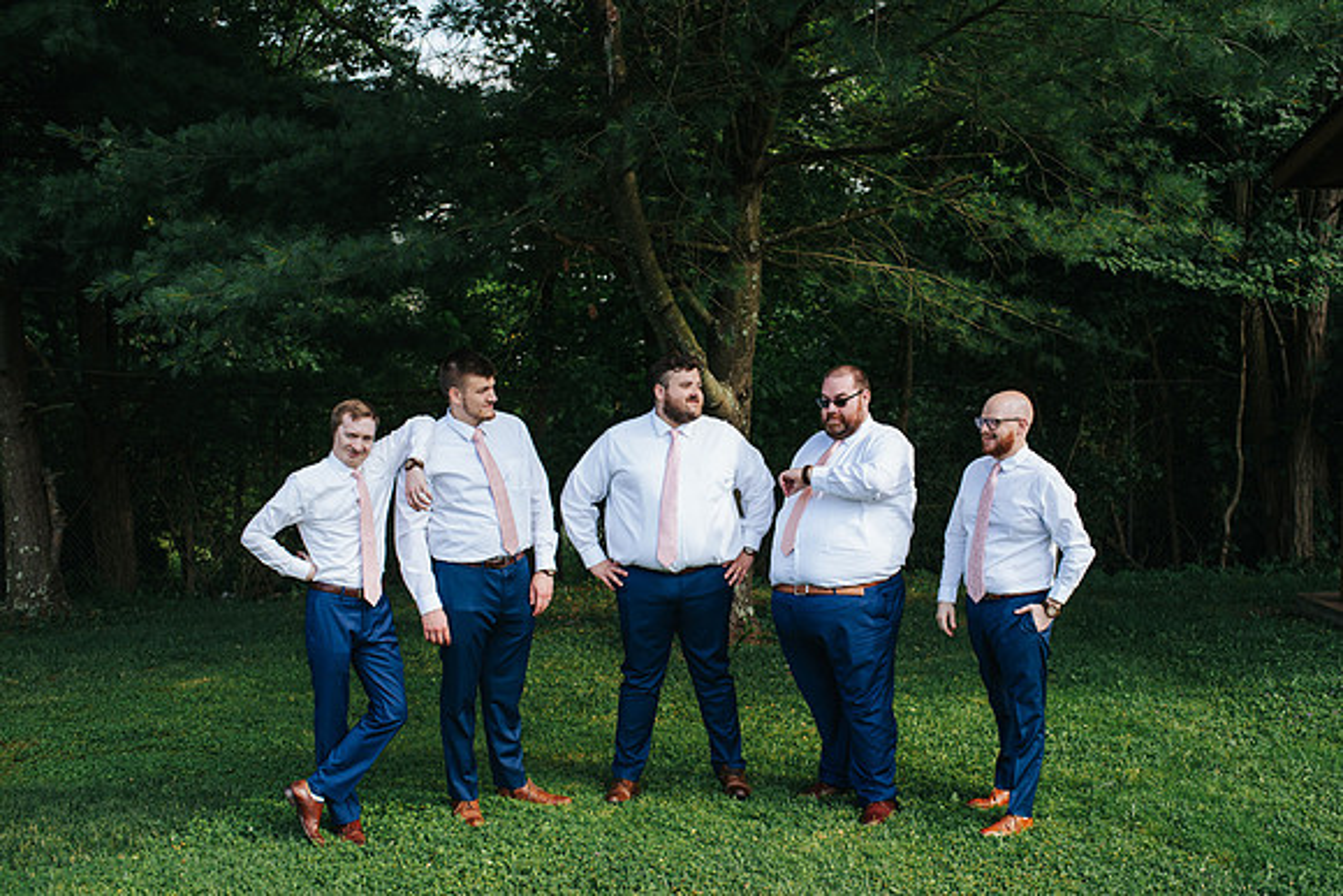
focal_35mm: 38
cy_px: 477
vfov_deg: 35.4
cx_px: 712
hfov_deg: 51.1
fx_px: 1403
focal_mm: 35
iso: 280
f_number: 3.2
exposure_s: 1/1000
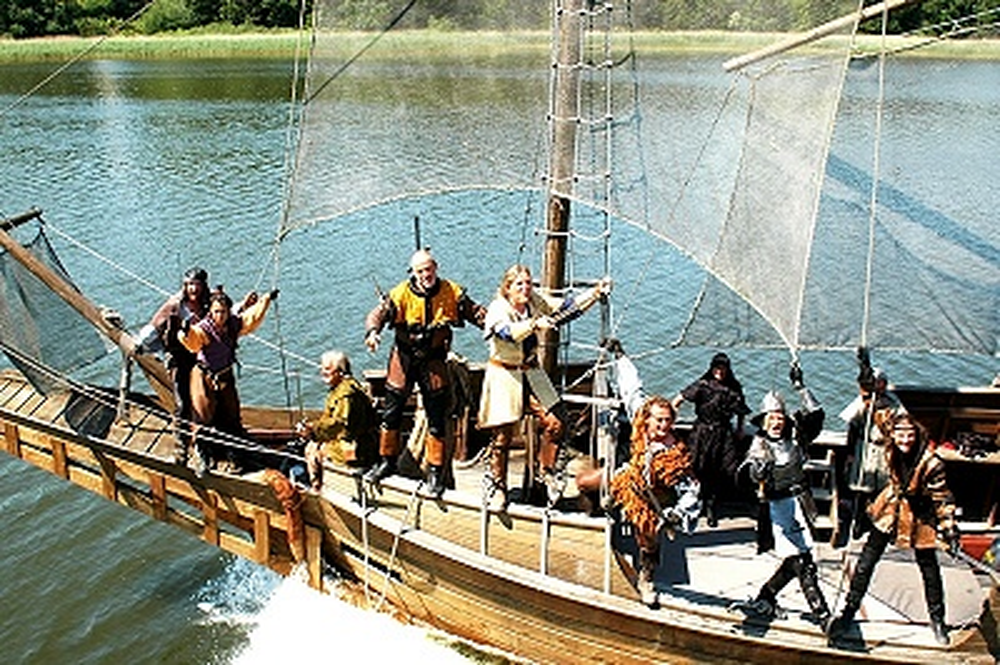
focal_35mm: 42
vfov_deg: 31.8
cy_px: 332
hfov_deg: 46.4
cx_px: 500
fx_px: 1166
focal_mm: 28
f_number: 10
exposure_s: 1/400
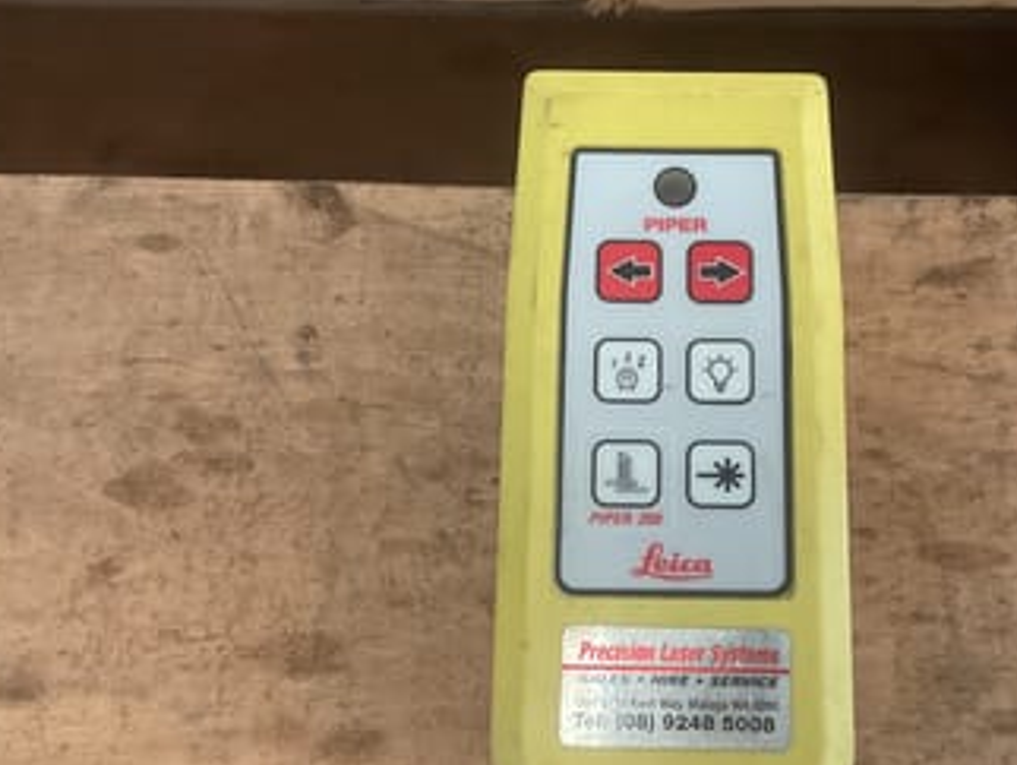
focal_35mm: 45
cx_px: 644
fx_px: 1323
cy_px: 438
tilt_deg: -78.3
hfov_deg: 41.7
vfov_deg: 32.2
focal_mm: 3
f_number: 1.8
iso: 320
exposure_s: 1/25
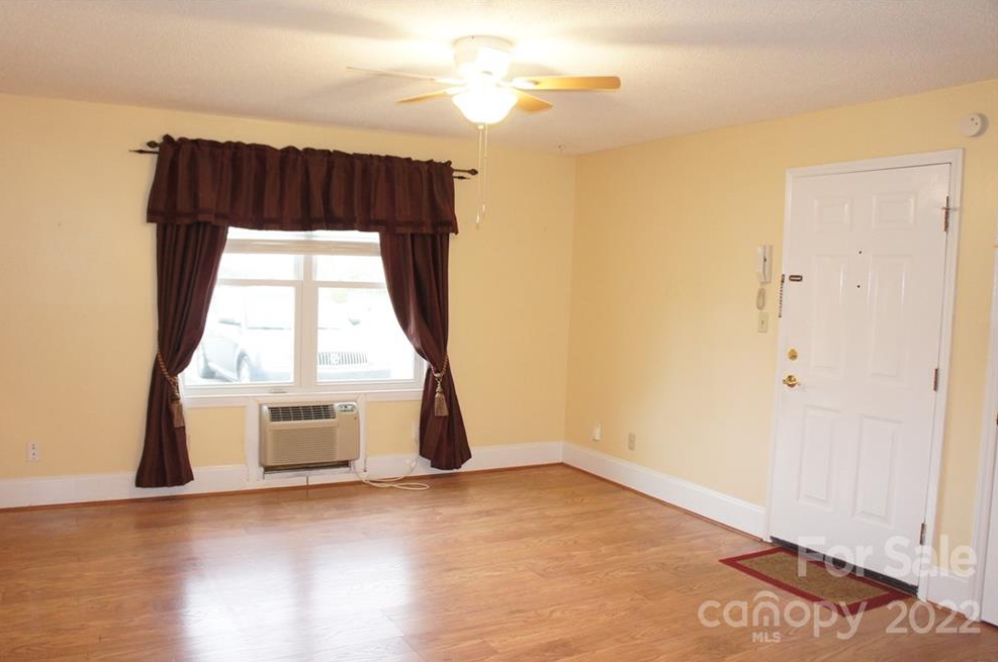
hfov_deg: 65.5
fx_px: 775
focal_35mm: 28
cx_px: 483
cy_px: 340
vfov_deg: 46.3
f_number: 3.5
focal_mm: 18
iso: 1000
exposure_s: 1/60
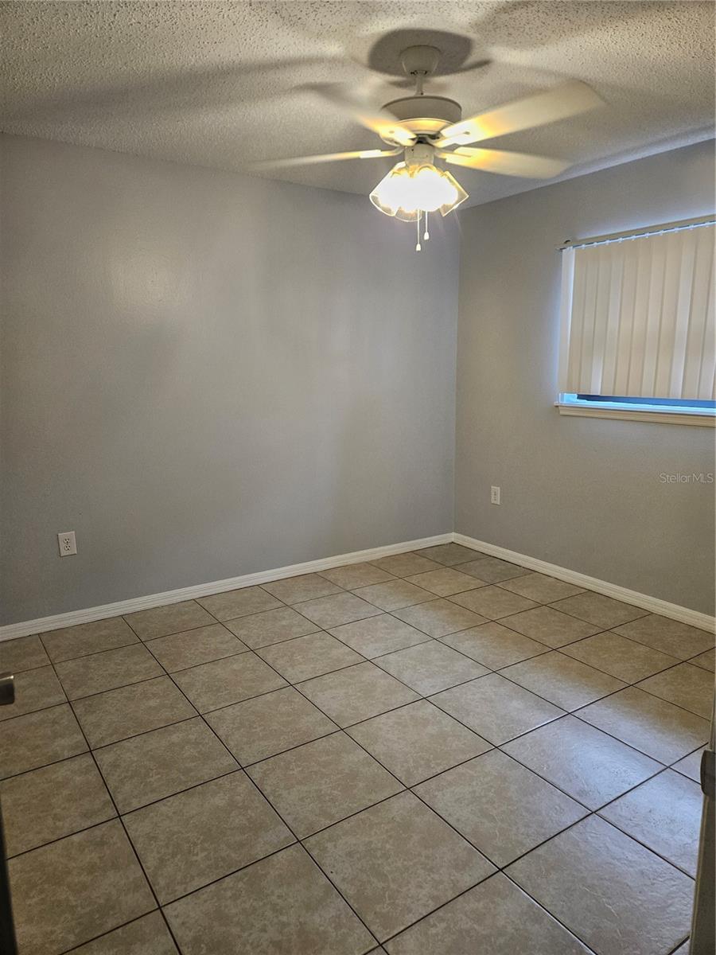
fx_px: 634
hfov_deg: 58.9
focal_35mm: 23
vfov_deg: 73.9
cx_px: 358
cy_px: 478
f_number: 1.8
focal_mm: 5.4
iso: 125
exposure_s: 1/120
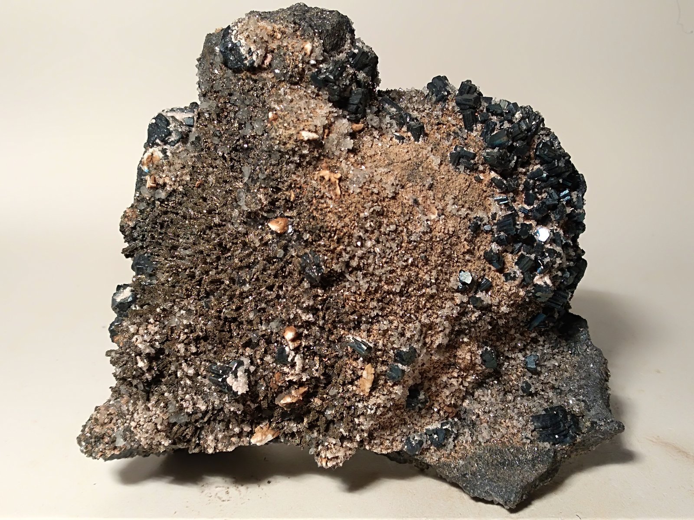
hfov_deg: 67.3
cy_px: 260
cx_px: 347
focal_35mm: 26
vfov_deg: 53.1
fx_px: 521
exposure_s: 1/100
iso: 107
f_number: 2
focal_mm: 3.54
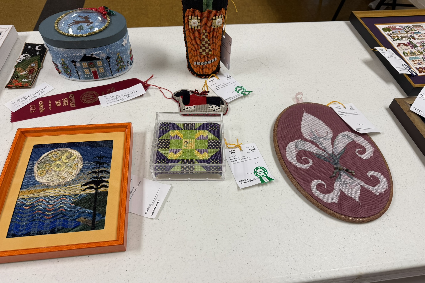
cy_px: 151
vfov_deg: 51.2
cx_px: 212
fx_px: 295
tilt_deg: -52.3
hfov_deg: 71.5
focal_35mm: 25
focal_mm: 6.76
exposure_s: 1/120
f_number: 1.78
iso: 80
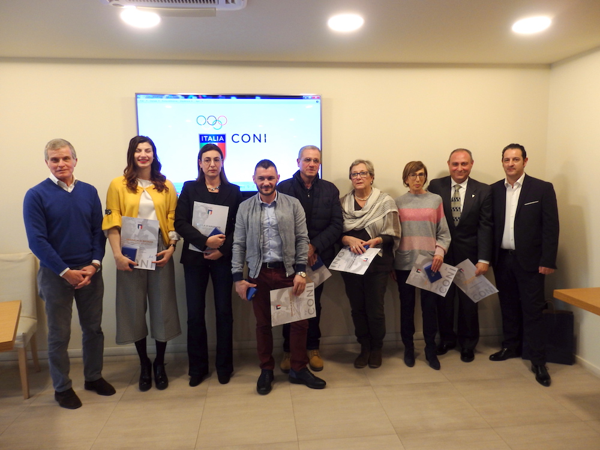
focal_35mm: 25
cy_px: 225
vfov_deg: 54.9
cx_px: 300
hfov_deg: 69.4
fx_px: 433
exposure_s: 1/30
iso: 125
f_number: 3
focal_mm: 4.5
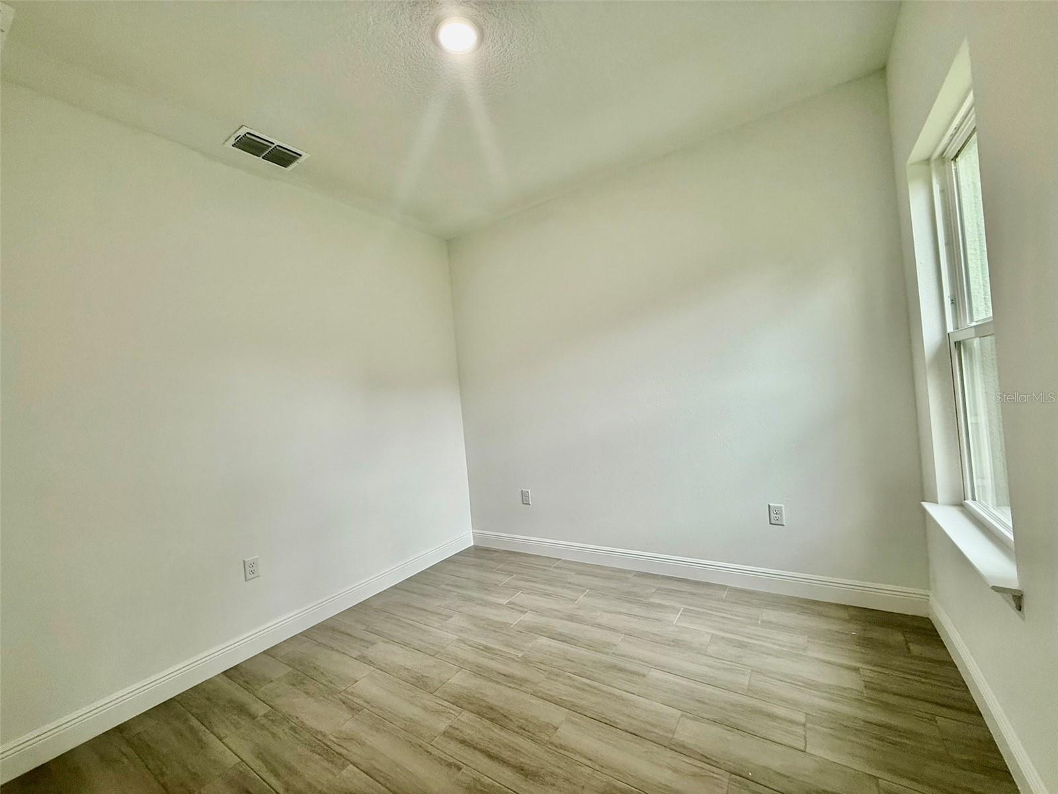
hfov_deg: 102.1
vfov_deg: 85.7
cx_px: 529
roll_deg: +6.1
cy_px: 397
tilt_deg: +1.3
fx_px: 428
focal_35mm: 14
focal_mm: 2.22
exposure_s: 1/120
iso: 100
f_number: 2.2
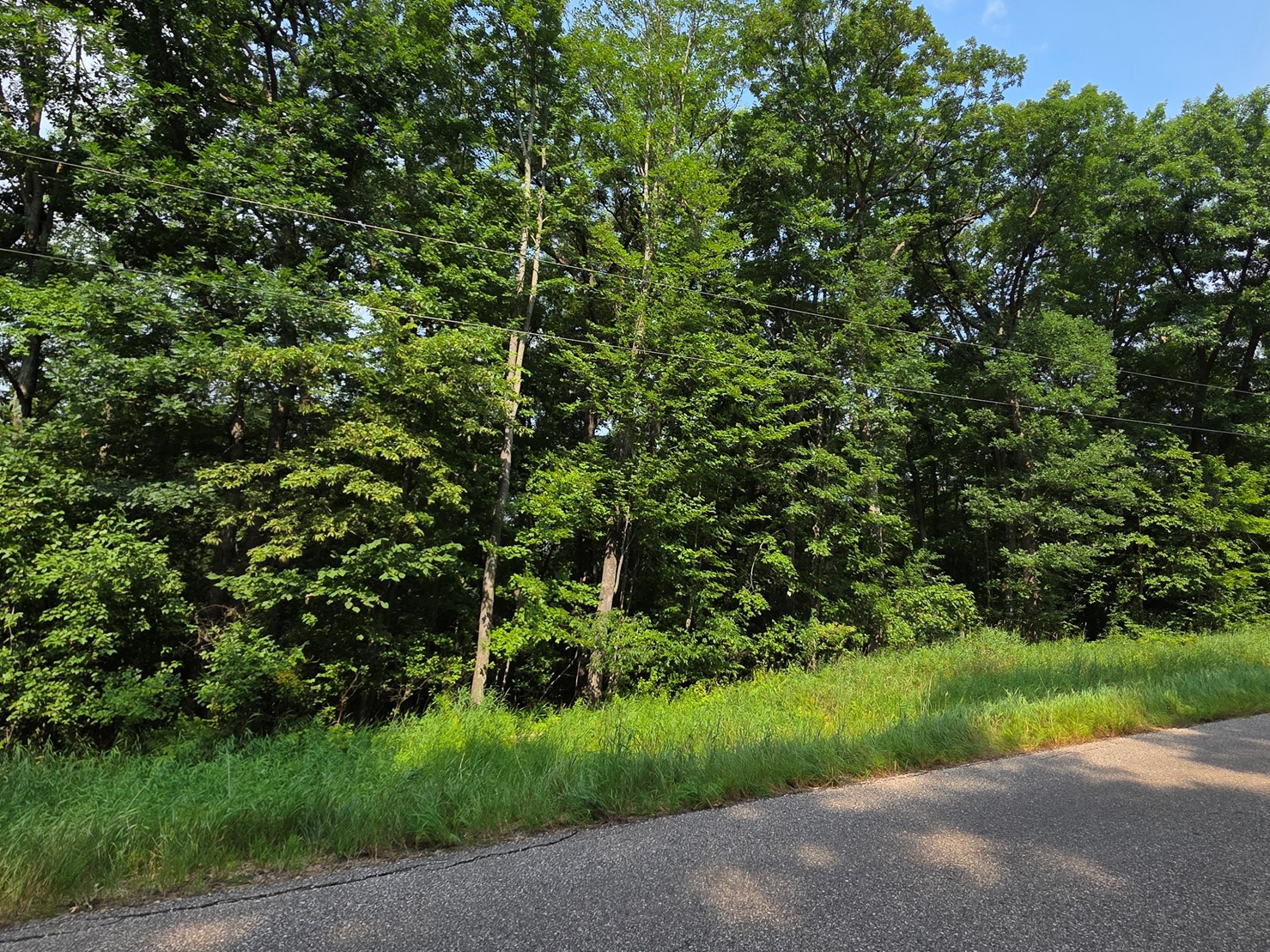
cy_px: 398
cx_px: 681
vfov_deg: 71.1
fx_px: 660
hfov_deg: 87.6
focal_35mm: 18
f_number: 1.9
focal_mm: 2.2
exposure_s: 1/1108
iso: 40
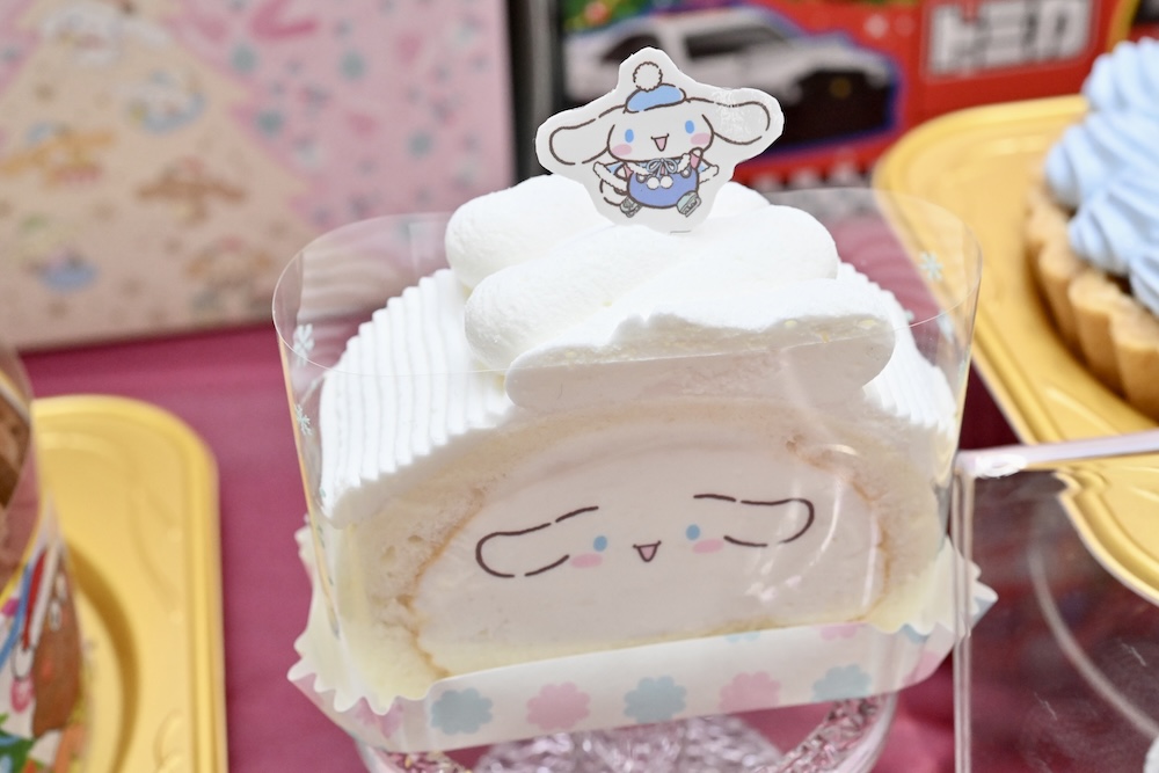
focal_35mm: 60
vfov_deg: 22.6
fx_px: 1932
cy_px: 386
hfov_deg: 33.4
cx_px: 580
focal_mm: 60
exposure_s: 1/250
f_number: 10
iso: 6400
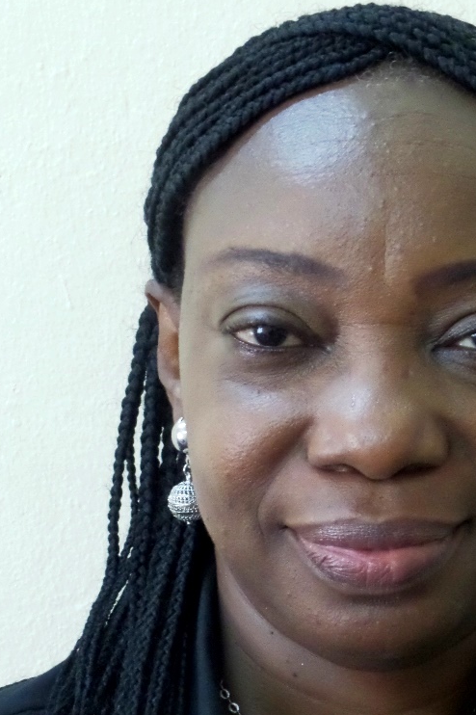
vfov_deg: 18.2
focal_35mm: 112
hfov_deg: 12.2
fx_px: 2223
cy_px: 466
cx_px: 363
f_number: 3.8
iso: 800
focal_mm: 13.9
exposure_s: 1/20
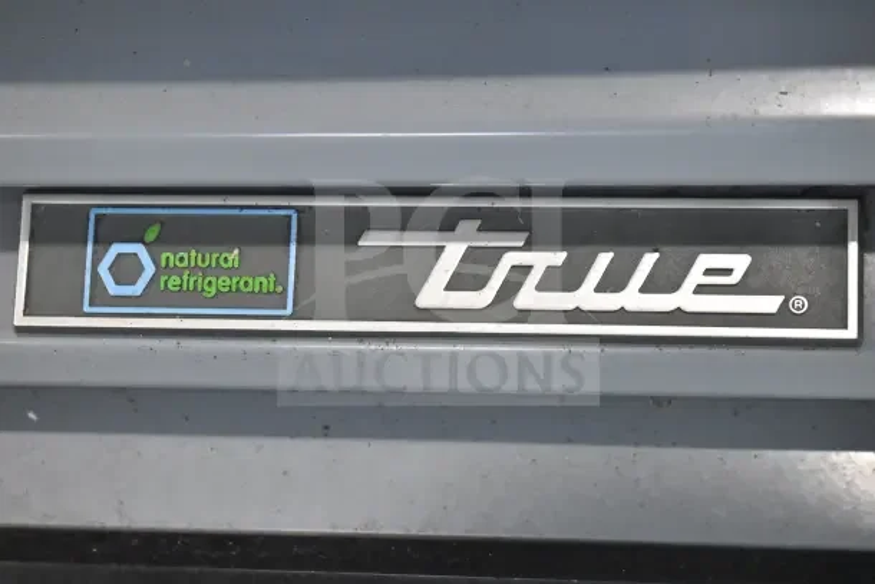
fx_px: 2006
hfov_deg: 24.6
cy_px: 292
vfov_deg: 16.6
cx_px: 438
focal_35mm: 82
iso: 6400
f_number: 5.6
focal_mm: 55
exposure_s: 1/200
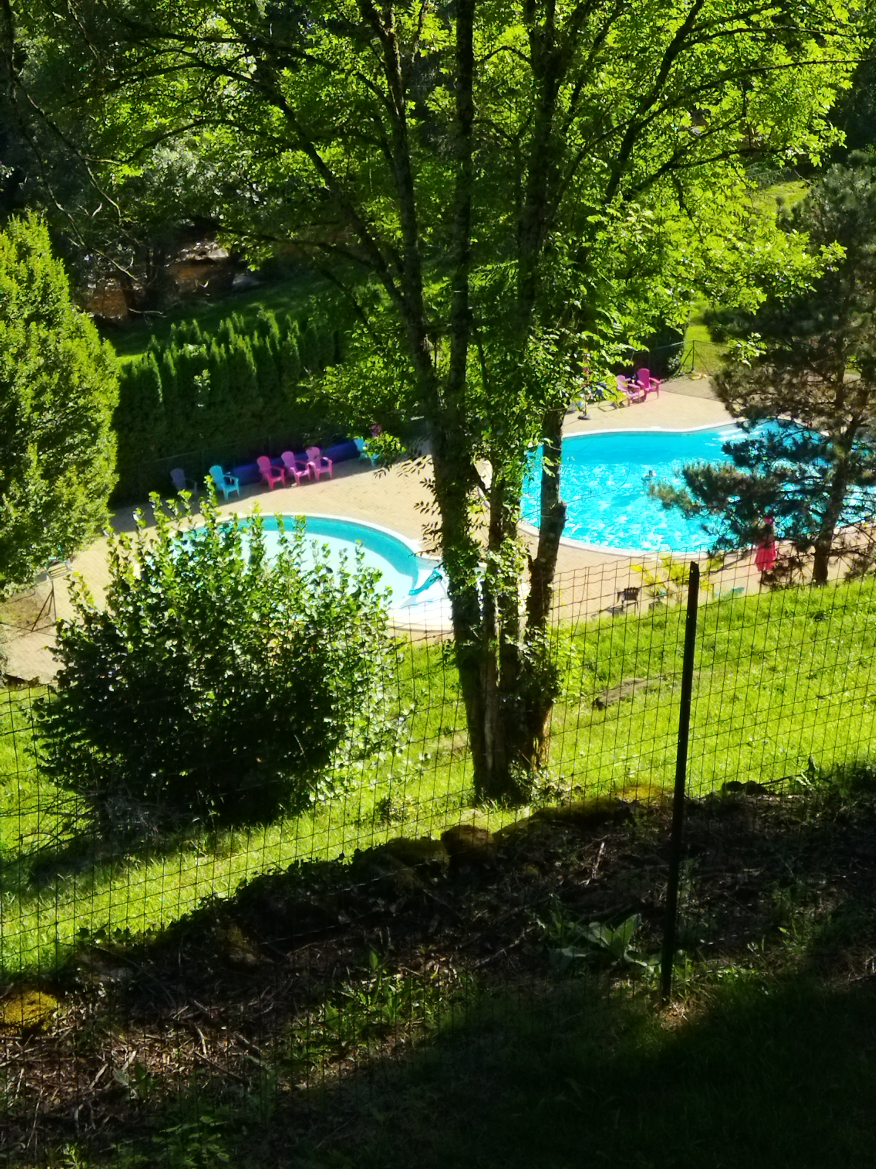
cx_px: 470
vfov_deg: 61.6
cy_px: 563
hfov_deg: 48.2
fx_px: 979
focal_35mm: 29
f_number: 1.79
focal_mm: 4.71
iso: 100
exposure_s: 1/1124
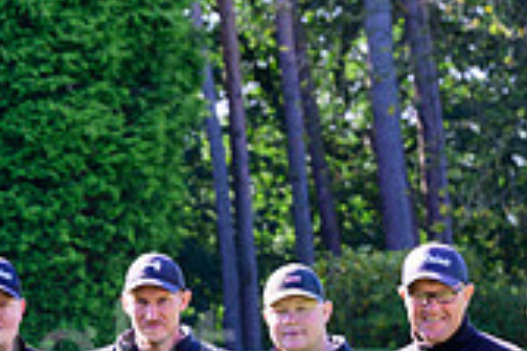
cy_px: 559
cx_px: 44
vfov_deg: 4.6
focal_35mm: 294
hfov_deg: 7.0
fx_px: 4303
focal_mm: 85
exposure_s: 1/125
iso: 160
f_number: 6.3
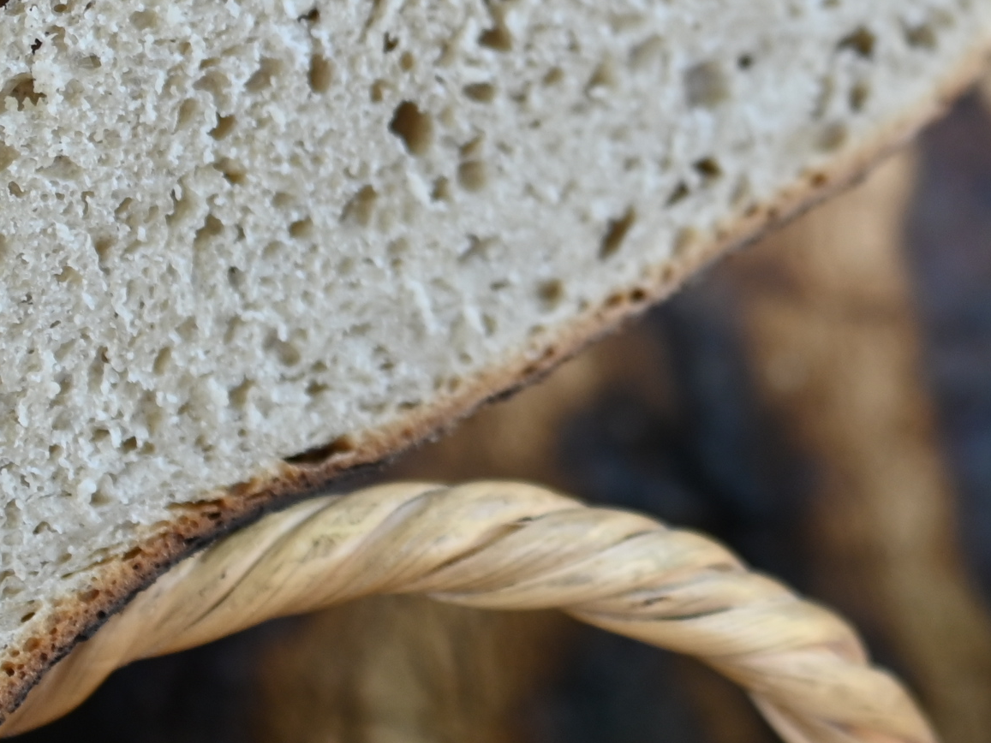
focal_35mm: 173
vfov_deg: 8.6
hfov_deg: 11.4
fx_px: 4953
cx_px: 811
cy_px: 190
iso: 450
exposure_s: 1/125
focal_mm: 46
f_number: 4
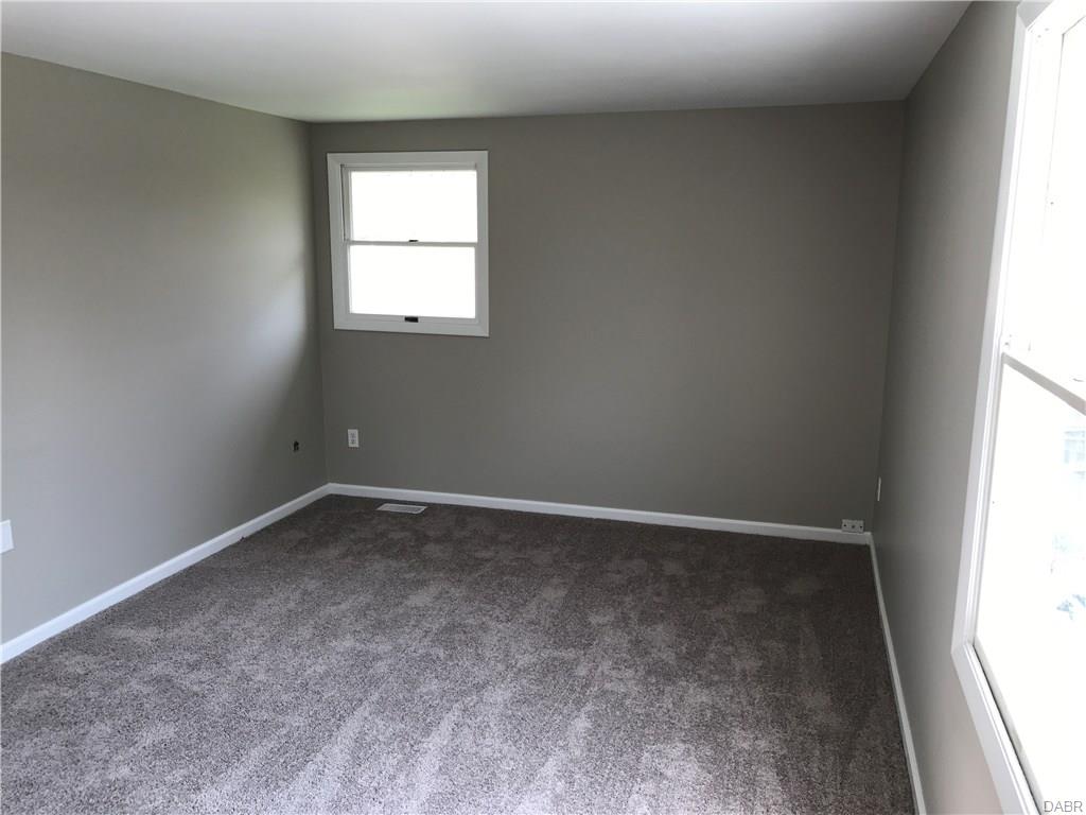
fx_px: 878
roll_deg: -0.2
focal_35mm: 28
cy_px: 408
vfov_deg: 49.7
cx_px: 543
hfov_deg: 63.4
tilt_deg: -11.5
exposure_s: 1/120
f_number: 1.8
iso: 25
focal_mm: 3.99
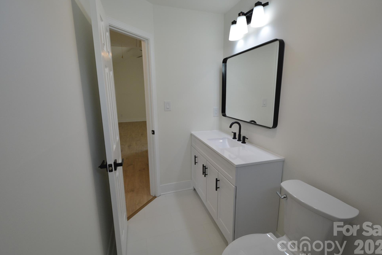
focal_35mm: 16
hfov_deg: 96.7
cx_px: 193
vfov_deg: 73.7
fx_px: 170
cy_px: 125
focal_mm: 10
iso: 500
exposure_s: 1/100
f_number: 5
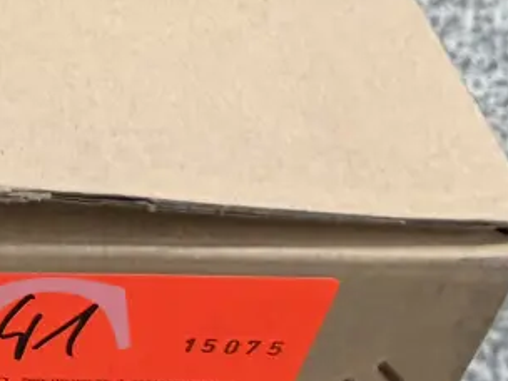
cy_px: -436
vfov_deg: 8.5
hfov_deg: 10.1
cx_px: -810
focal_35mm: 164
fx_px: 2407
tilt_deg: -36.5
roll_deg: -1.0
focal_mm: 5.96
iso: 80
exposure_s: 1/50
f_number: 1.6
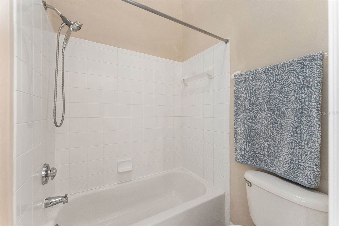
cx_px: 170
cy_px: 113
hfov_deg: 104.3
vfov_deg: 81.2
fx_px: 132
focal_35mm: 14
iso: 5000
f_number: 7.1
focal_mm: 14
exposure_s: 1/30
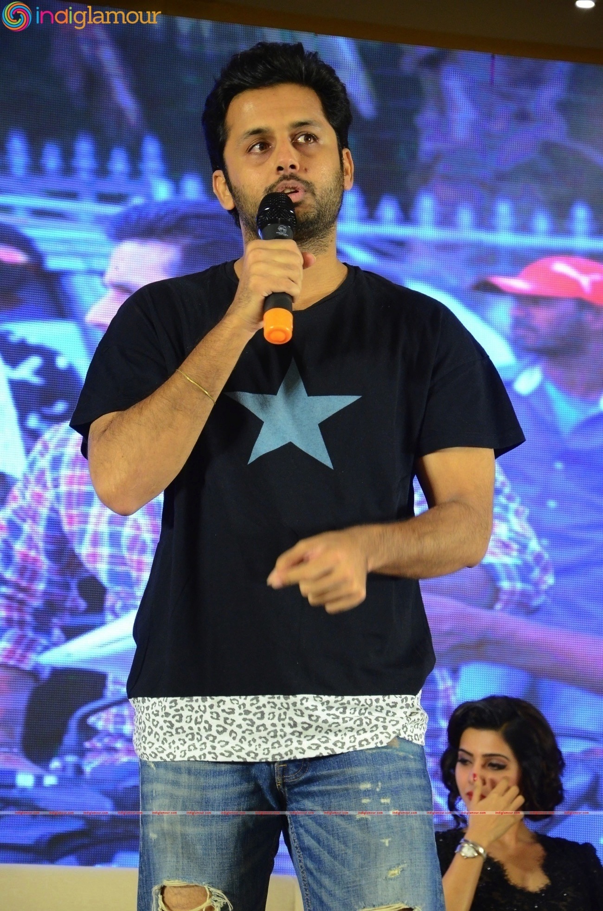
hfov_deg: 9.9
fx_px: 3483
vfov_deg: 14.9
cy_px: 456
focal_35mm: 138
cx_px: 302
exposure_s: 1/80
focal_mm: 92
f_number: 5.6
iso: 2000
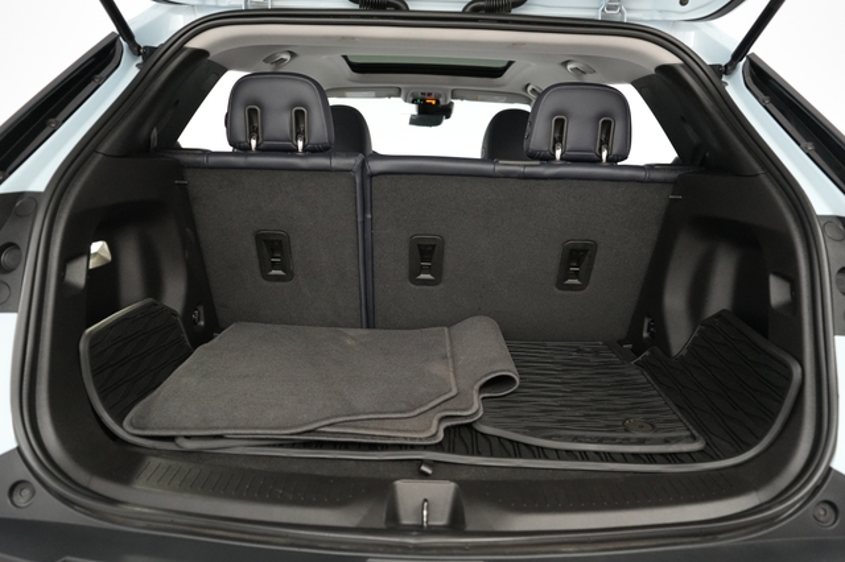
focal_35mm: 25
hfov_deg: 71.5
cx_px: 422
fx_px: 586
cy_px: 281
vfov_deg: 51.2
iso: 5000
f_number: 2.8
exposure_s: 1/160
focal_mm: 25
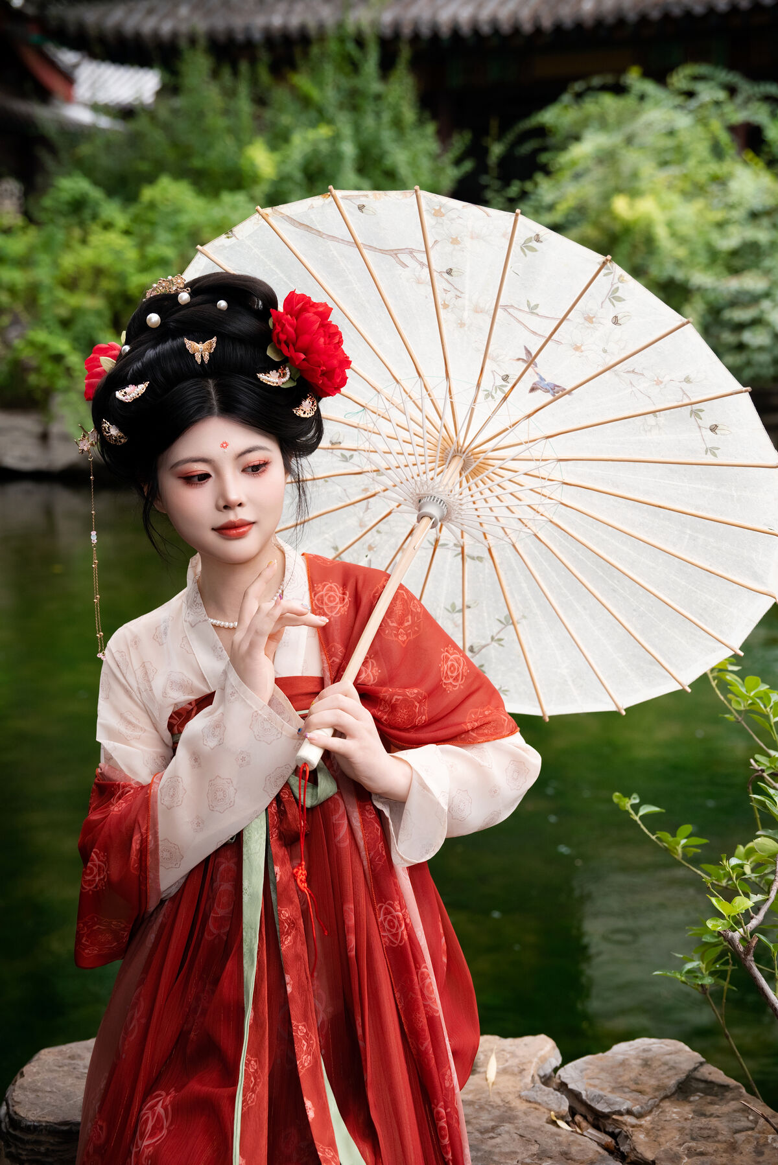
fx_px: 1814
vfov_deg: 35.6
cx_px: 389
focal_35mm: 56
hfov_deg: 24.2
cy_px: 582
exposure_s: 1/160
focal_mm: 56
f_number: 4
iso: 800
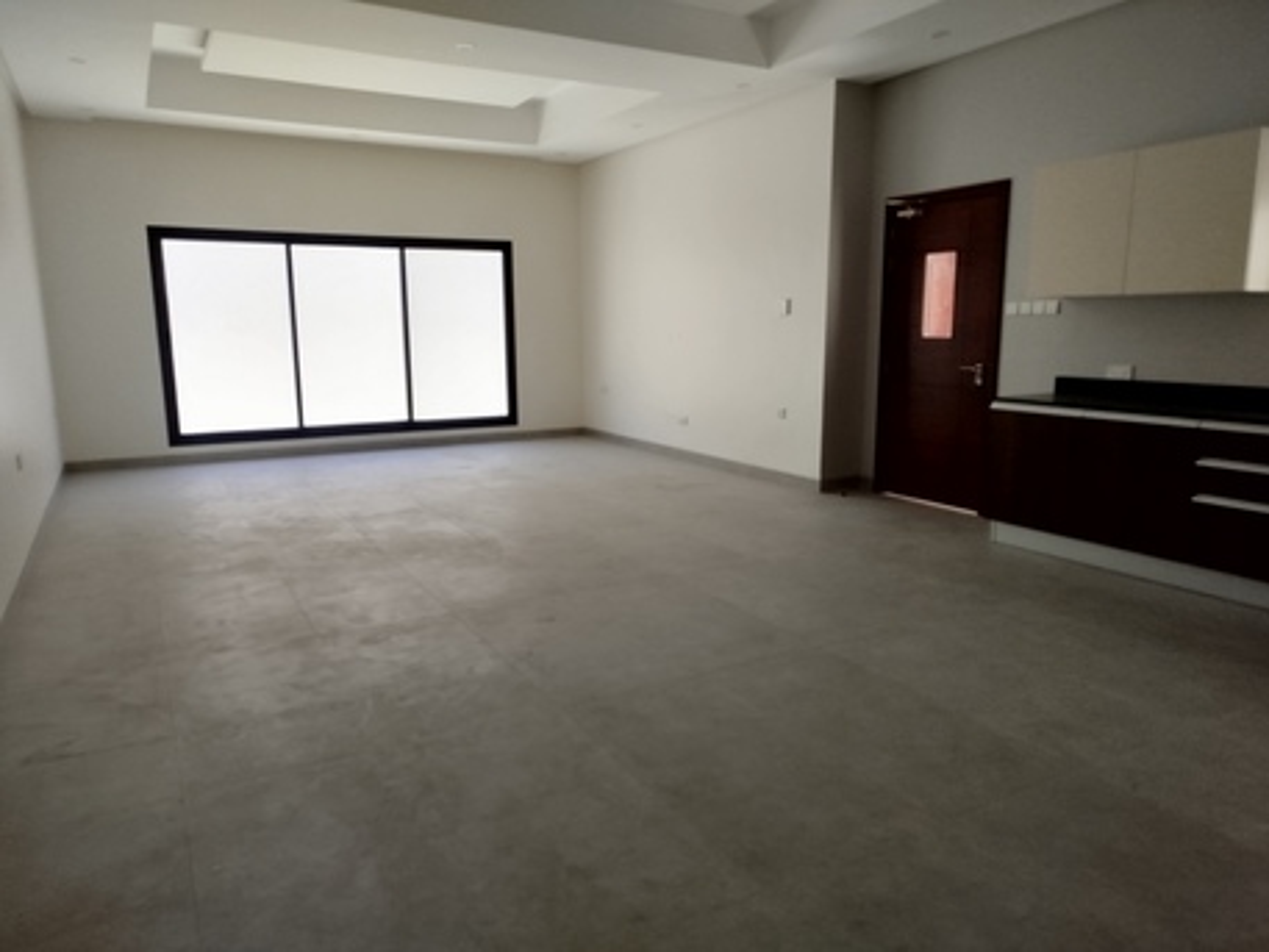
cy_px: 476
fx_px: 880
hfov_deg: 71.6
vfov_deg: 56.8
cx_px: 634
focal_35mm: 24
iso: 80
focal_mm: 5.31
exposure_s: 1/100
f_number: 1.7
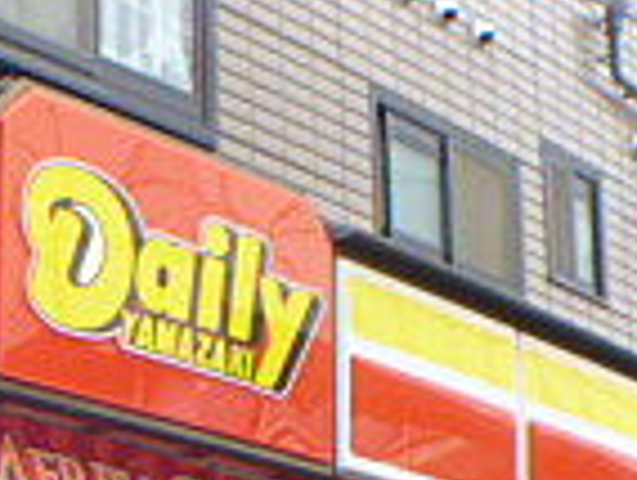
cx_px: -67
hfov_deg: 12.0
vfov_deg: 9.0
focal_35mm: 162
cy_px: 655
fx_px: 2986
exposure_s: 1/60
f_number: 3.1
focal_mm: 6.4
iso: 160
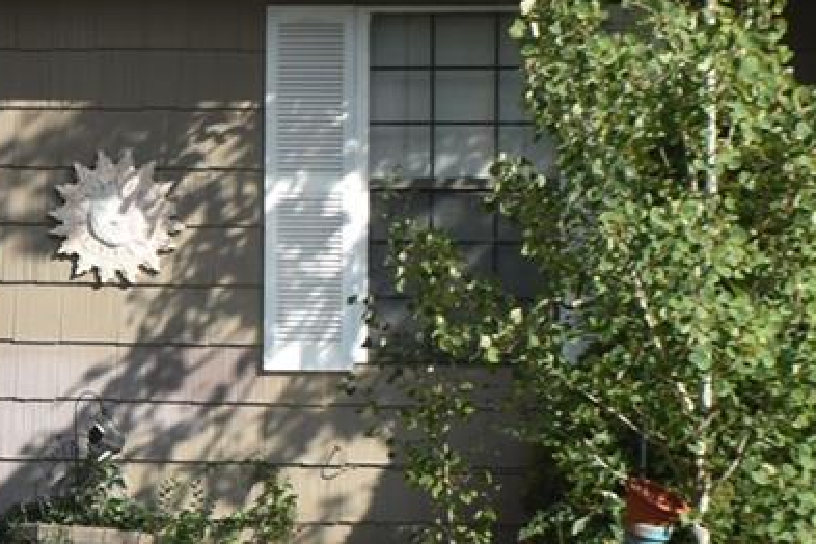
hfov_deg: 9.5
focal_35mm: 210
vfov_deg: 6.5
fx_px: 4760
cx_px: -407
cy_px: 338
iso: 200
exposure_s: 1/320
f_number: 9
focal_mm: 34
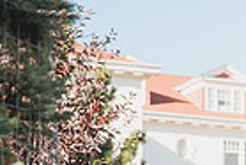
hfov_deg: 9.1
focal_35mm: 216
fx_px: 1478
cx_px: 425
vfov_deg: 6.3
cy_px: 216
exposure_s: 1/640
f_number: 3.2
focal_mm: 50
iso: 200
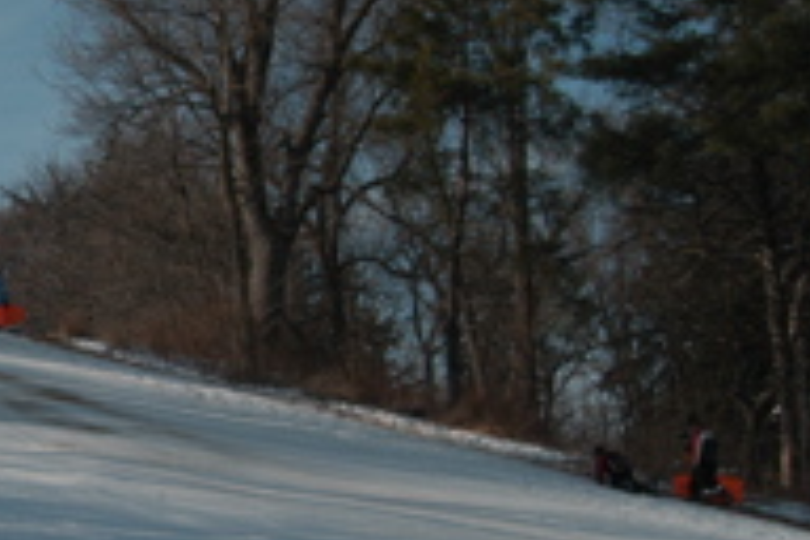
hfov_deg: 19.9
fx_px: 2205
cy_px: 310
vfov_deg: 14.0
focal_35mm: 98
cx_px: -91
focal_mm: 28
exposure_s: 1/640
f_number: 13
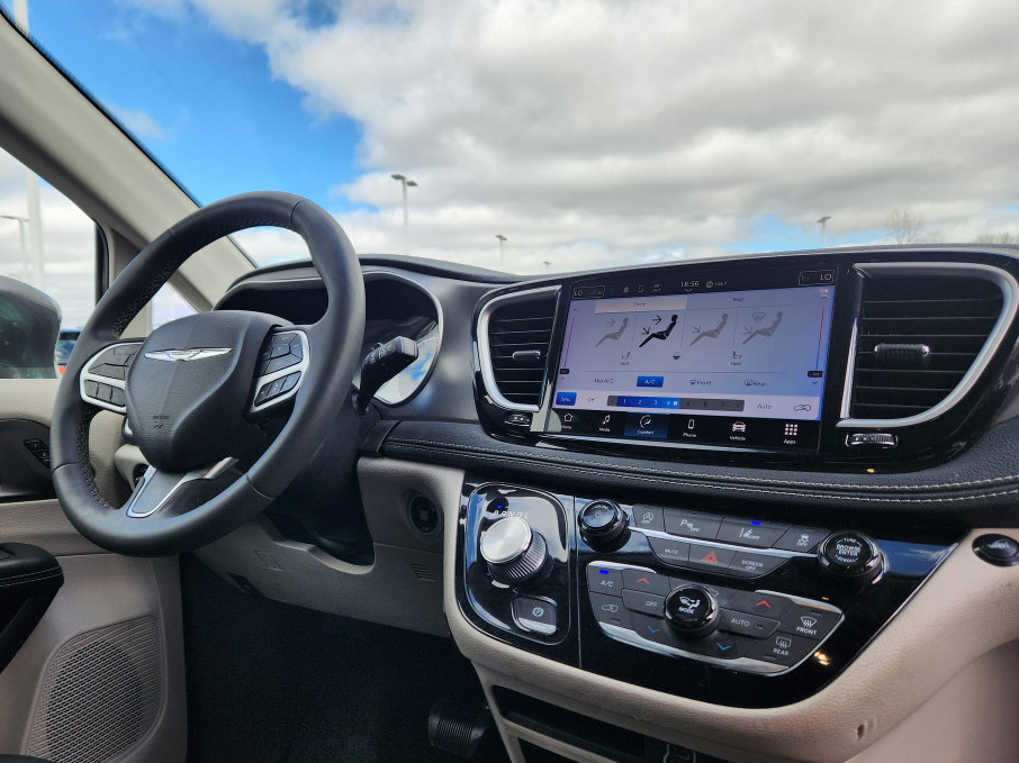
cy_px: 397
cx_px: 466
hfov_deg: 67.2
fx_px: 765
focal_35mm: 26
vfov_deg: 53.0
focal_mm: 5.4
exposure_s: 1/519
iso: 20
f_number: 1.8
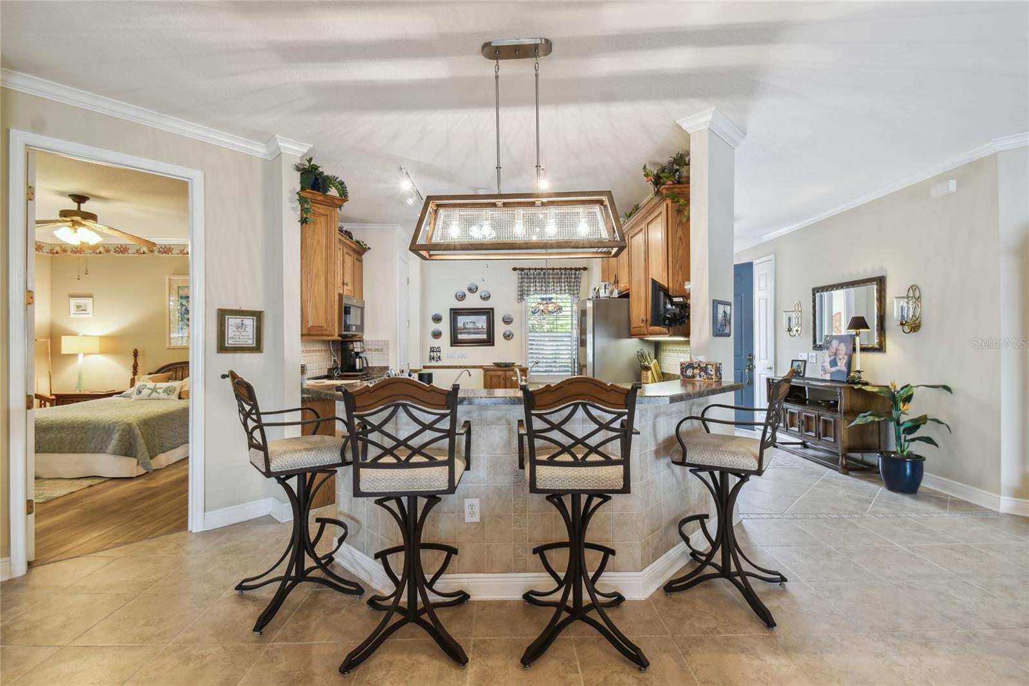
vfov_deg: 77.3
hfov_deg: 100.4
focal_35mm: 15
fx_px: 429
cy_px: 343
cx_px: 514
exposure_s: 1/8
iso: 100
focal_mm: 10
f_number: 7.1
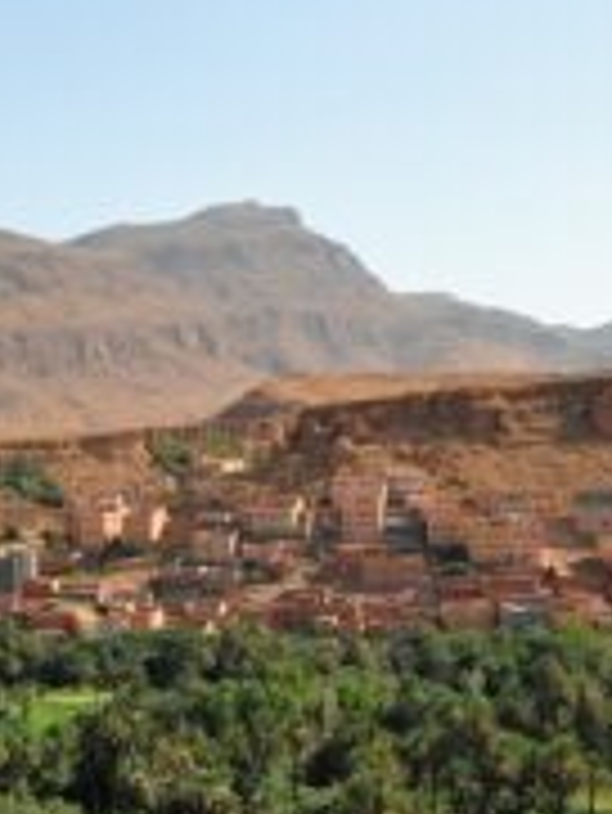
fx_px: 1890
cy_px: 411
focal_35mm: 80
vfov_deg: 24.3
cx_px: -81
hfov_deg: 17.7
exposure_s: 1/200
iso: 200
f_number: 11
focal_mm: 21
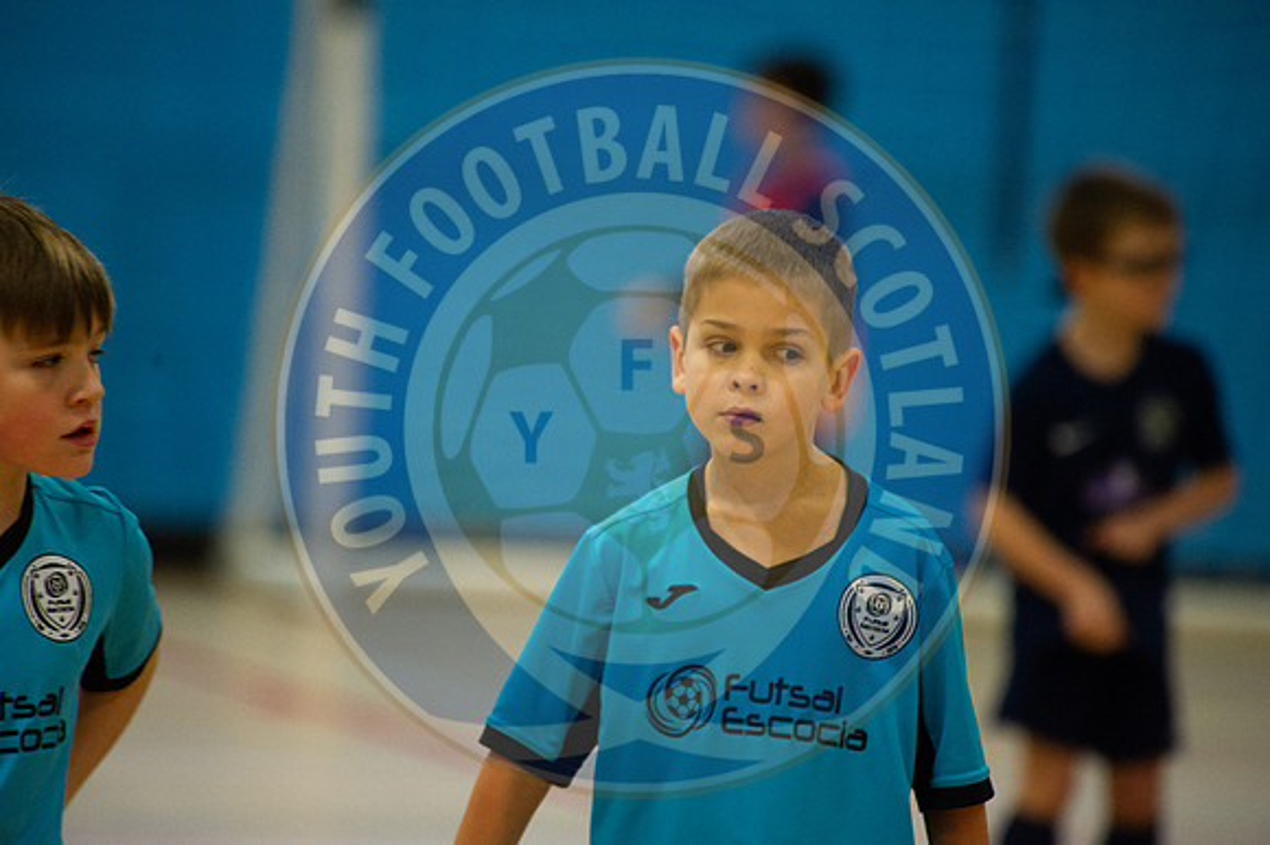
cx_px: 635
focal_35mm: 400
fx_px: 14103
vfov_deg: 3.4
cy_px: 422
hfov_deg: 5.2
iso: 5000
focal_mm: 400
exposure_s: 1/250
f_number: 5.6
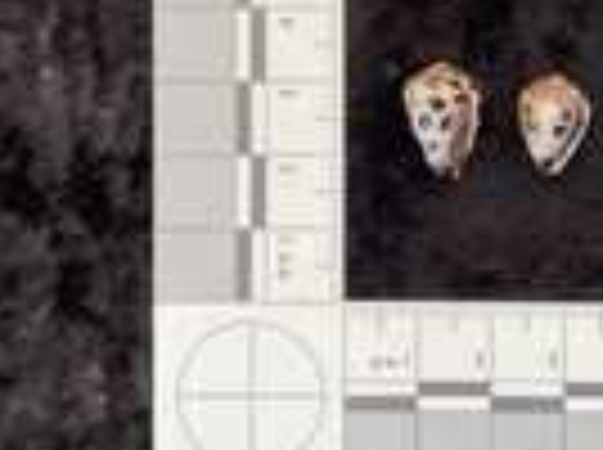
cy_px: 70
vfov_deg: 19.1
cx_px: 562
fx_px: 1322
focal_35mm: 76
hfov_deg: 24.8
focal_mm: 3
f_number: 1.8
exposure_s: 1/60
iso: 64
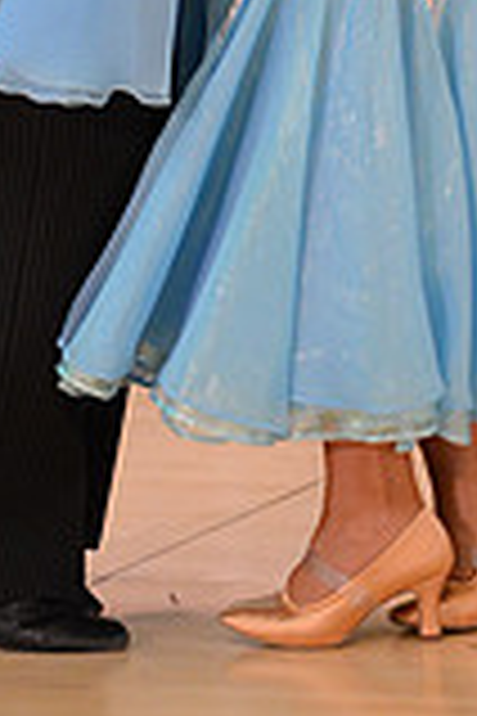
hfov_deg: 2.6
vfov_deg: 3.9
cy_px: -194
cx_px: 205
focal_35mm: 530
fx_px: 10533
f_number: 2.8
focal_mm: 145
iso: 2500
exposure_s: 1/250
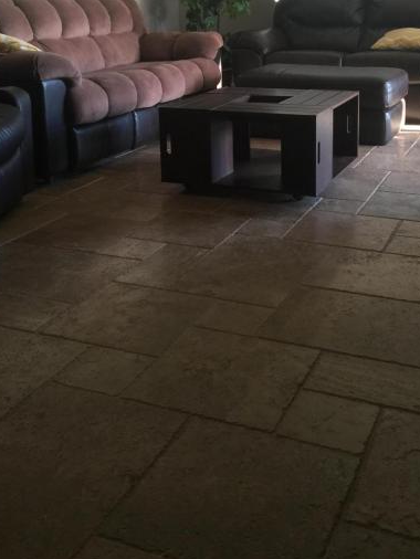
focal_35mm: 44
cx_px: 232
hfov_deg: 32.9
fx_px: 711
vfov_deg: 41.7
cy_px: 140
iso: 40
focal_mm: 4.15
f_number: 2.2
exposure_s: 1/30
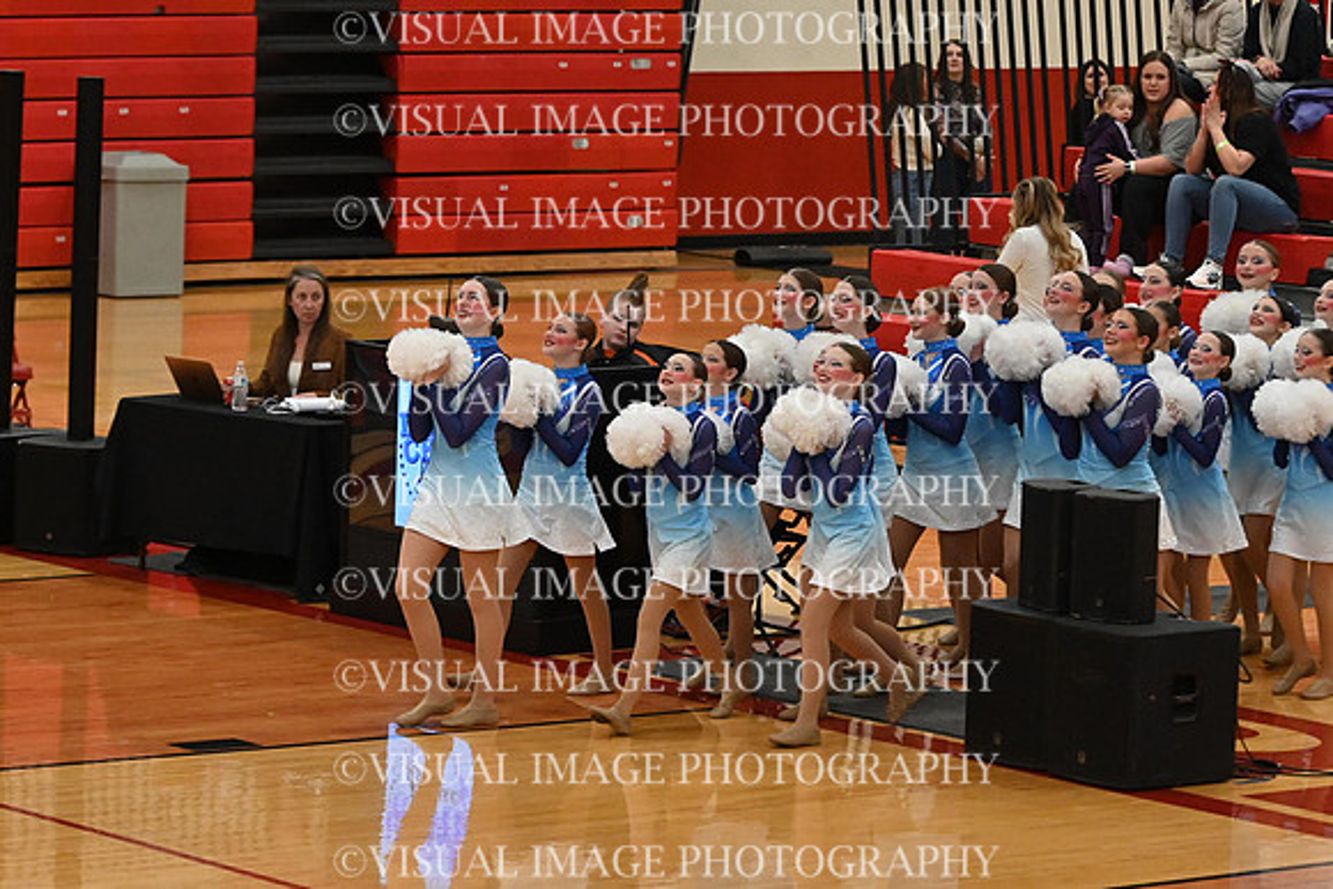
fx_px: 6666
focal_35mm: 180
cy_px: 444
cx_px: 666
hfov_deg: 11.4
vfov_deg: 7.6
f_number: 4
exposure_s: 1/400
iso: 6400
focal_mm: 120
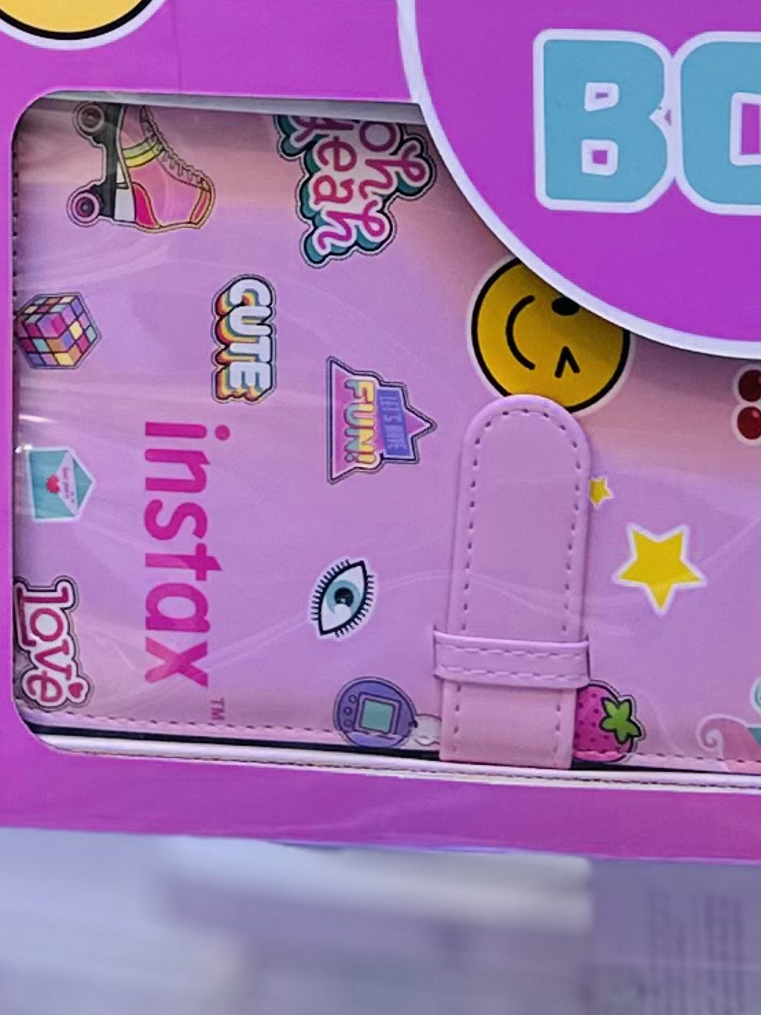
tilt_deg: +1.3
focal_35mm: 131
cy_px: -595
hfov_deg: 11.1
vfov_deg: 13.9
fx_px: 3841
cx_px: -118
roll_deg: -0.4
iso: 64
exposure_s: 1/169
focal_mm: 6.86
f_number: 1.78
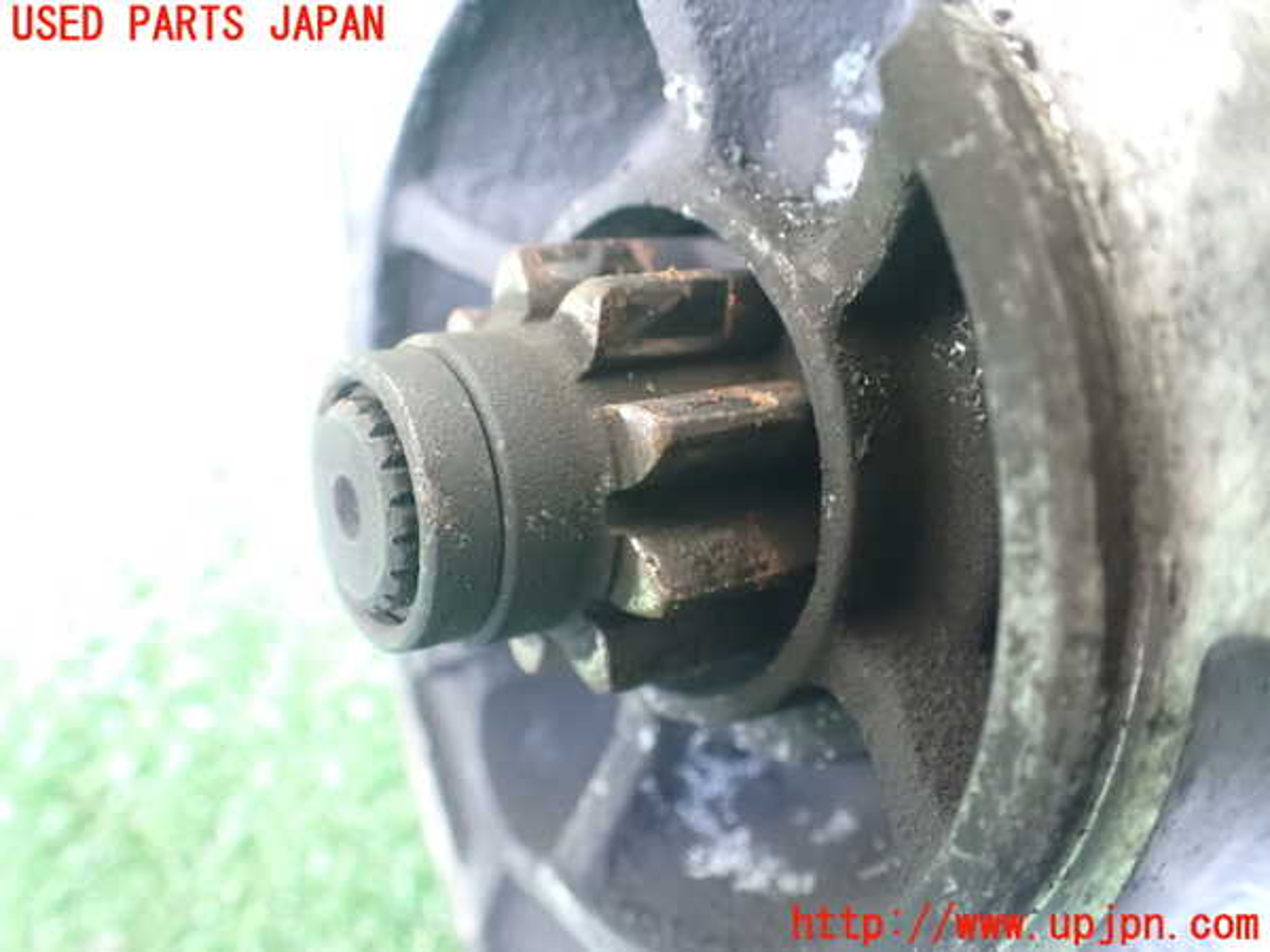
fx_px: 1101
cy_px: 476
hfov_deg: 60.0
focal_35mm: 30
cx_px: 635
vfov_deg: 46.8
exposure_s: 1/30
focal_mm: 5.4
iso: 1600
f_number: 2.3
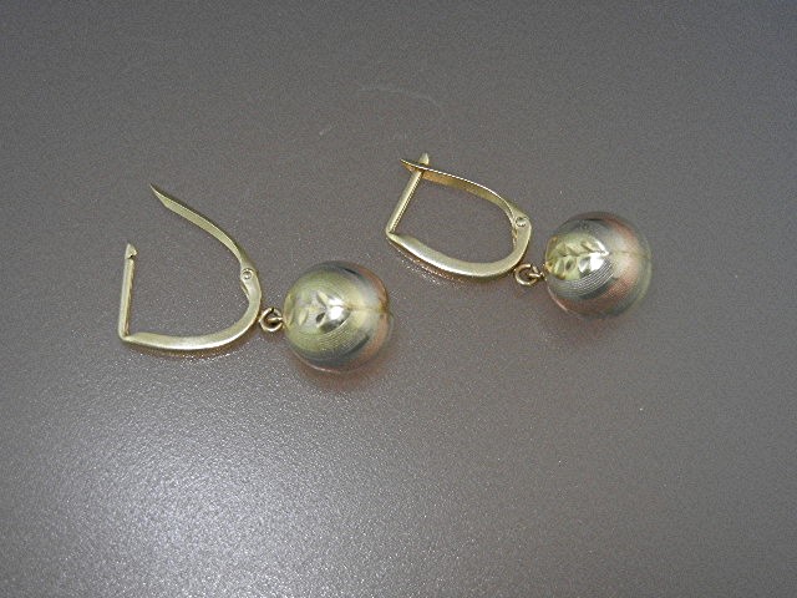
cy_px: 299
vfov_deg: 21.6
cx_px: 398
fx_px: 1566
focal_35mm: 68
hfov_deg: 28.6
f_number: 8.2
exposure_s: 1/30
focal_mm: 12.2
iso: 800
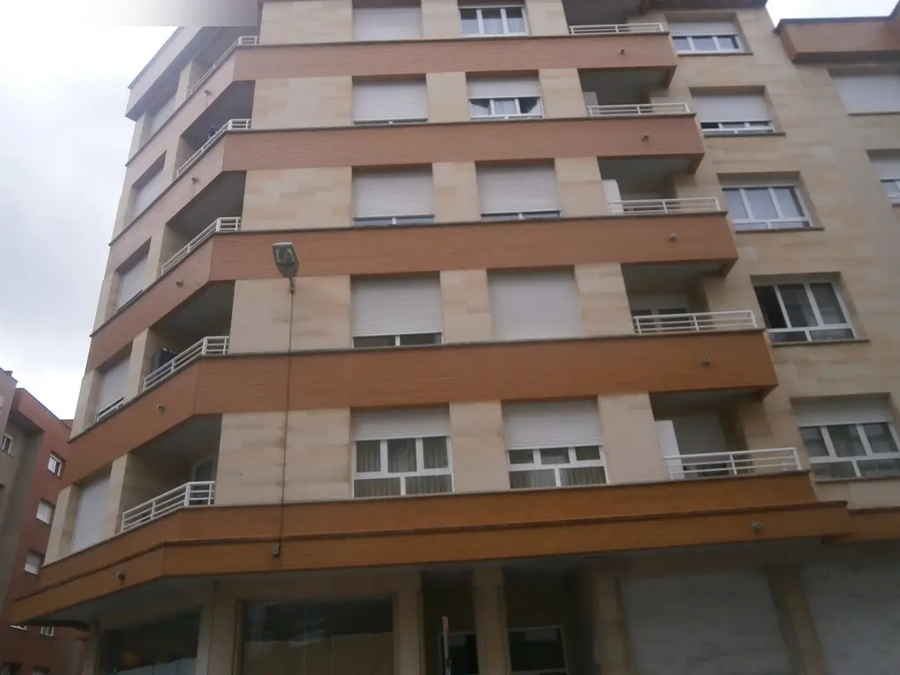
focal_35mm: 26
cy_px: 338
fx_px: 676
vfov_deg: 53.1
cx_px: 450
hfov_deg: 67.3
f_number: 2.8
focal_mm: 4.7
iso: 80
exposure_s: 1/1000
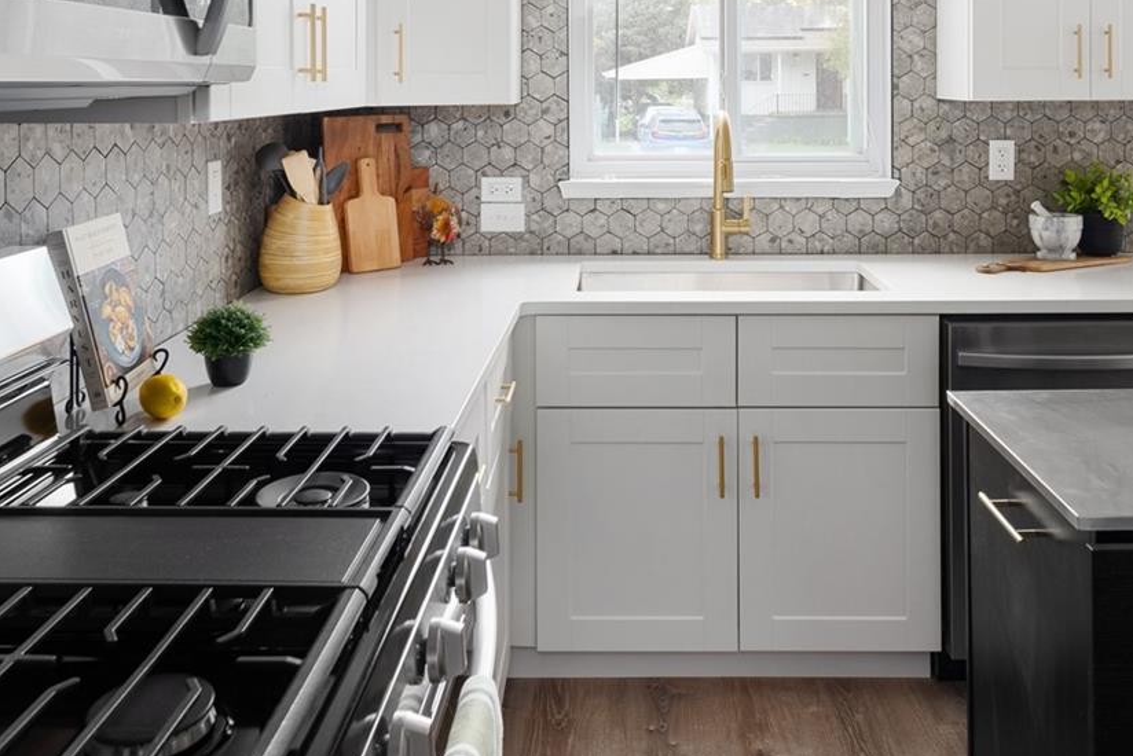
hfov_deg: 55.5
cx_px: 791
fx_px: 1039
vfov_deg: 38.8
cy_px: 177
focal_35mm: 33
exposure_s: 1/4
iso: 400
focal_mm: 17
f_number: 8
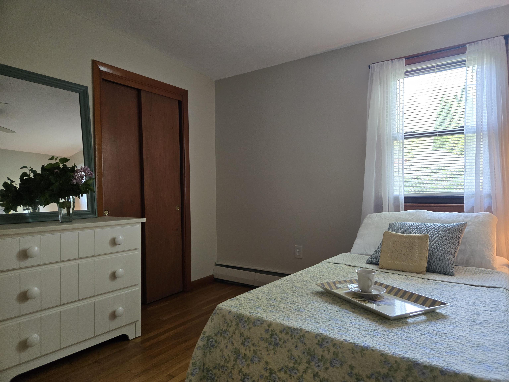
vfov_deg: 58.9
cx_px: 254
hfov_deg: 73.9
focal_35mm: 23
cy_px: 191
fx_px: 338
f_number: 1.8
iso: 500
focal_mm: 5.4
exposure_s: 1/120
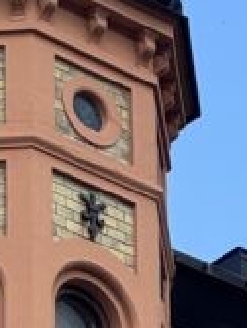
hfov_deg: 3.2
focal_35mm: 471
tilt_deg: +30.2
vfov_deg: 4.2
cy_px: 269
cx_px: -10
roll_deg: -0.5
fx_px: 4464
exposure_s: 1/342
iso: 25
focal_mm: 9
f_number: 2.8
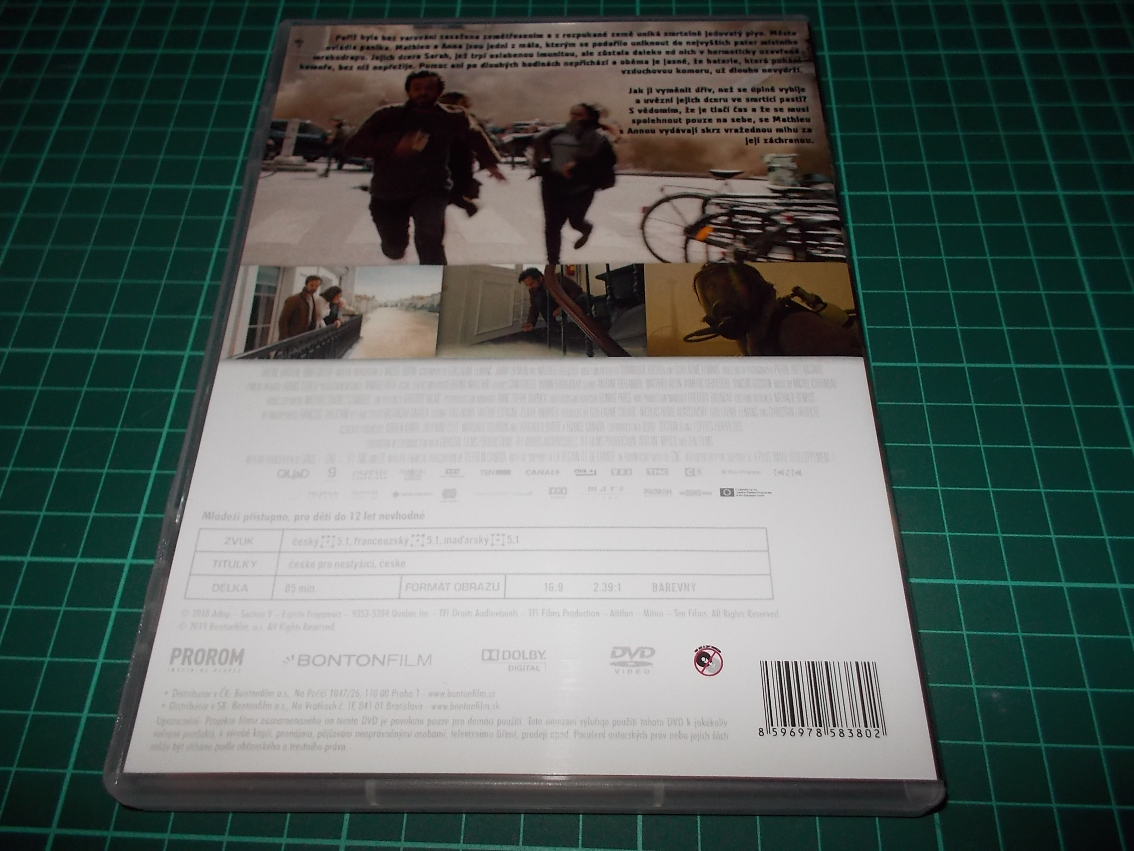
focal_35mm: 29
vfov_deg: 48.2
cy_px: 426
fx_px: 950
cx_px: 567
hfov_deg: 61.7
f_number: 3.3
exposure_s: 1/30
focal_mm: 4.1
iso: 200
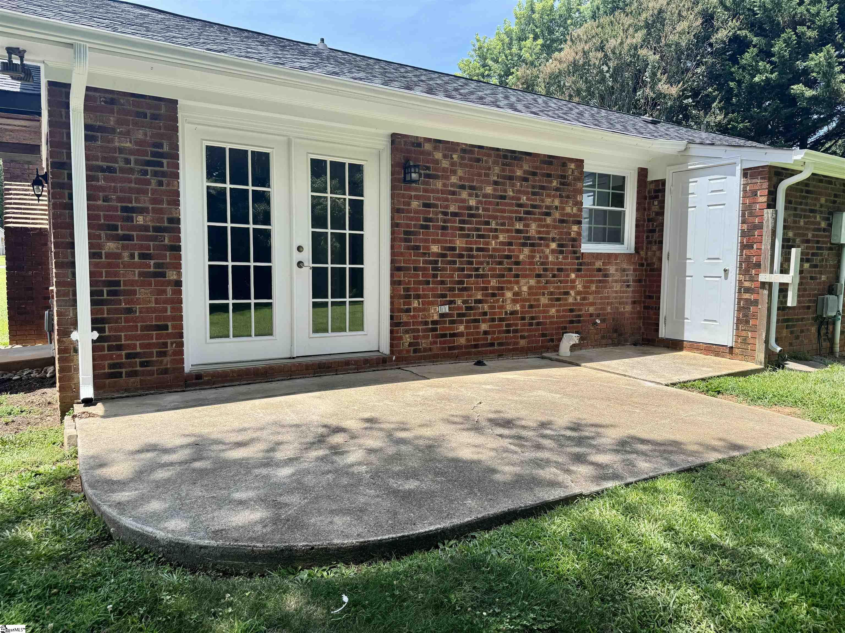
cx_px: 422
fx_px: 586
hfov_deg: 71.6
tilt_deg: -4.6
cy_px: 316
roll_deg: -0.3
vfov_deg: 56.8
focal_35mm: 24
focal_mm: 6.76
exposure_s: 1/1818
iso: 80
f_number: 1.78
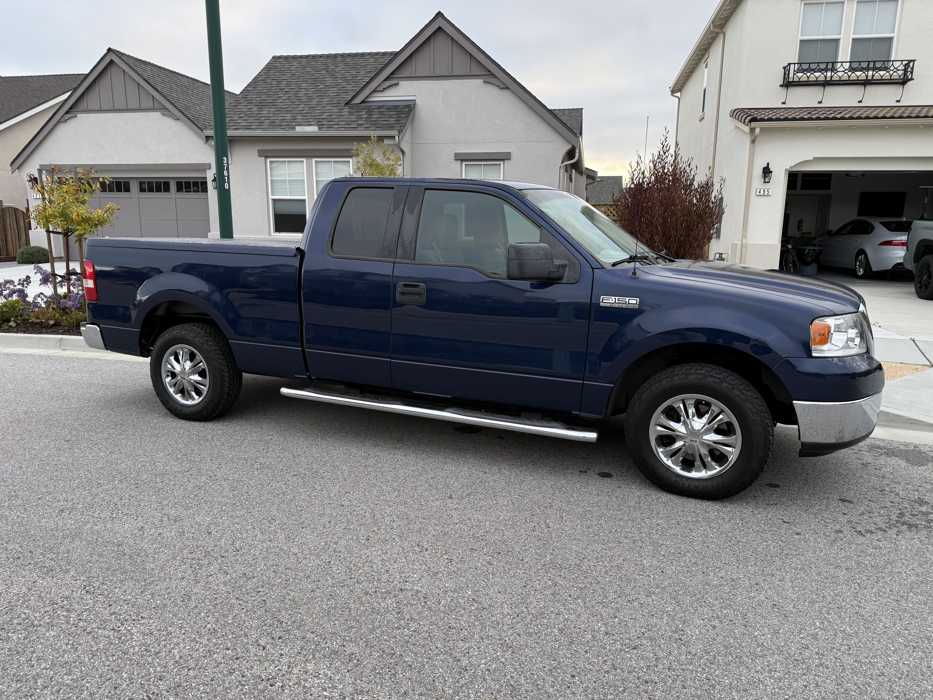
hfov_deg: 71.6
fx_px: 647
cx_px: 466
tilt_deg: -10.7
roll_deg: -0.9
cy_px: 350
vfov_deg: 56.8
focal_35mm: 24
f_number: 1.78
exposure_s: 1/199
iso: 100
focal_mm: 6.76
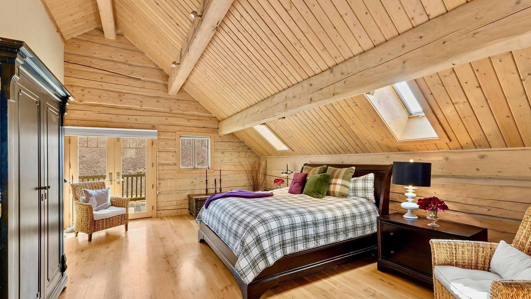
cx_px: 265
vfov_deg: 66.9
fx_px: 225
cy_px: 164
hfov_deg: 99.4
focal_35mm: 16
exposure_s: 1/10
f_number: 9
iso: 200
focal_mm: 10
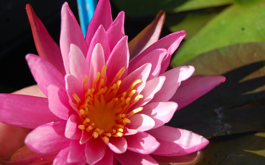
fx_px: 556
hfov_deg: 26.8
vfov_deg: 16.9
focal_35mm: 77
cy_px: 82
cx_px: 132
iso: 200
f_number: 9
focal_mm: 50
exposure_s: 1/320
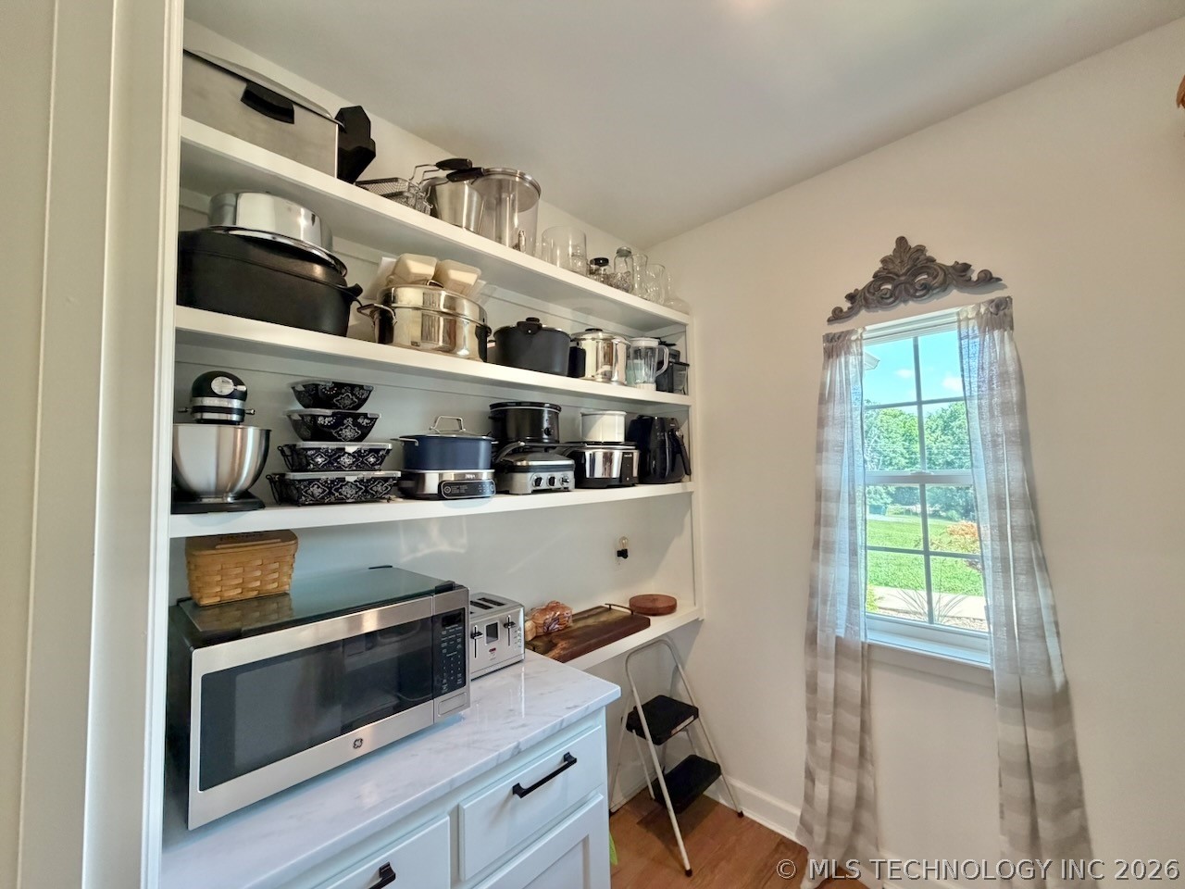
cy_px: 444
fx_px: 479
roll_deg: +1.8
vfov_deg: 85.7
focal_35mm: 14
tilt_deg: +3.0
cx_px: 592
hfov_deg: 102.1
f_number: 2.2
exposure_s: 1/60
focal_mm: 2.22
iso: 500
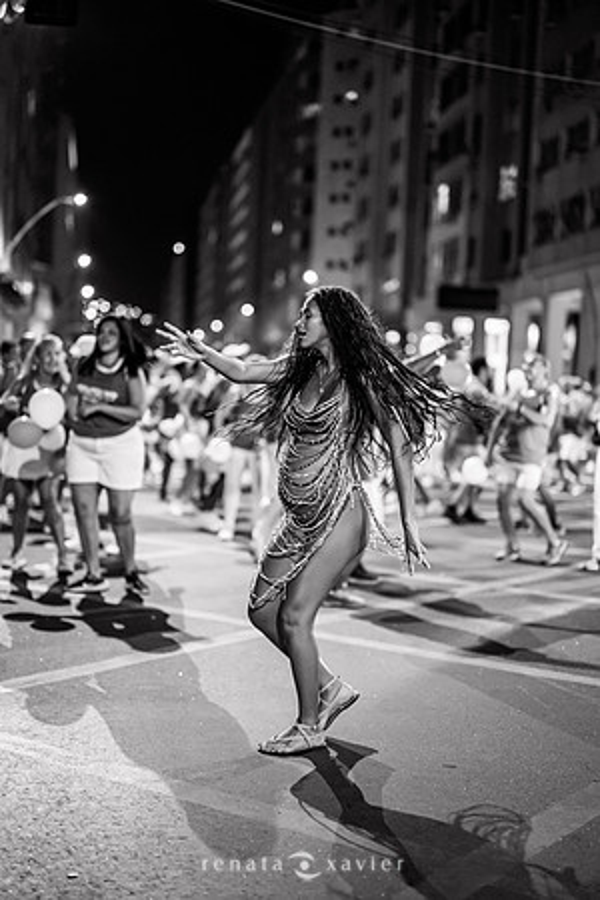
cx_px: 300
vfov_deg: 39.6
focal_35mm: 50
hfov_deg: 27.0
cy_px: 450
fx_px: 1250
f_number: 1.2
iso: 2000
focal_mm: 50
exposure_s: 1/320
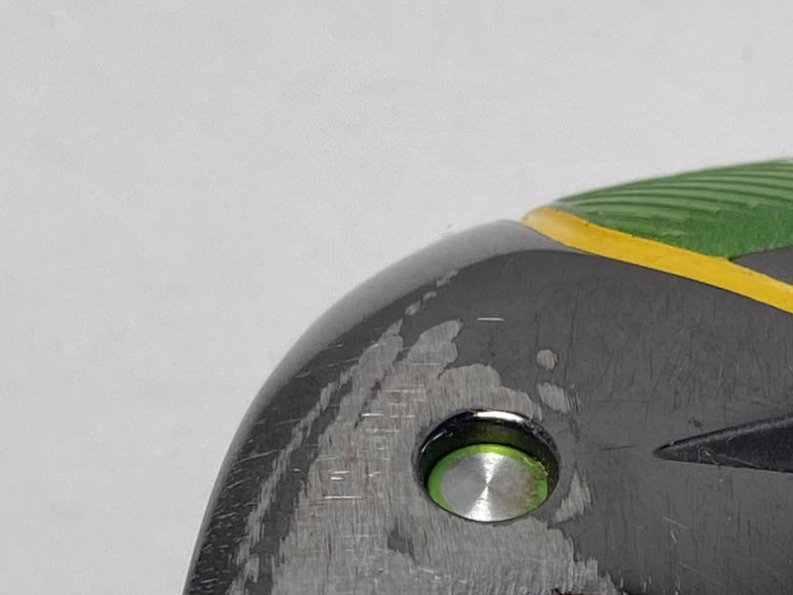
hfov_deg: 14.5
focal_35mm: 131
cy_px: 937
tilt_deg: -63.3
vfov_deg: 10.8
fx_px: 3001
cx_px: 978
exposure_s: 1/767
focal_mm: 4.25
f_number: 1.8
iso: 32
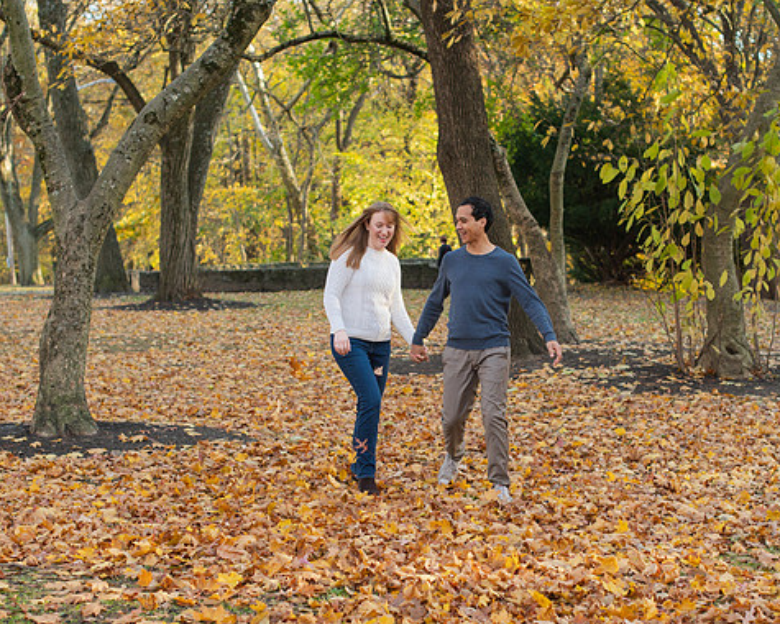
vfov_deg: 21.2
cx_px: 417
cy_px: 370
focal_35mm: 72
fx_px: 1662
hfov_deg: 26.4
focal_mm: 50
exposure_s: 1/500
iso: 800
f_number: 3.5
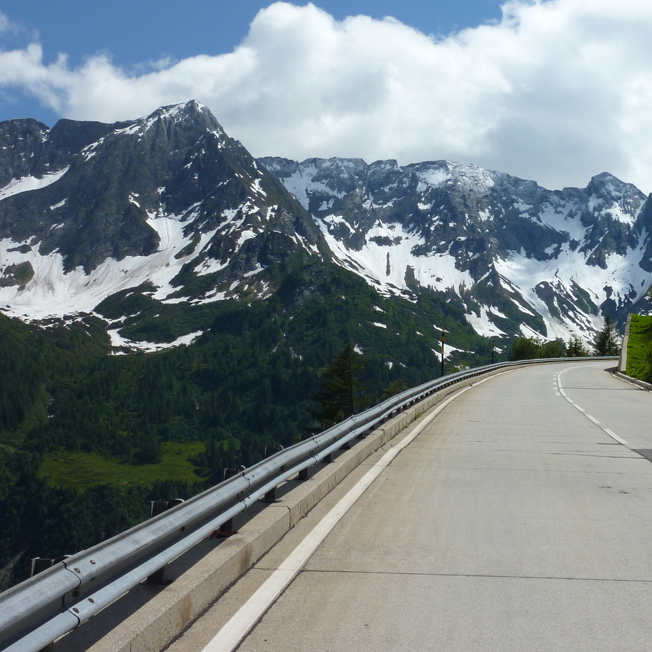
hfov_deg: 32.6
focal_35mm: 52
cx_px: 407
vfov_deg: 32.8
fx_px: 1108
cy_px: 353
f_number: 5.6
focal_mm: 6.1
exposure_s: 1/640
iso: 80
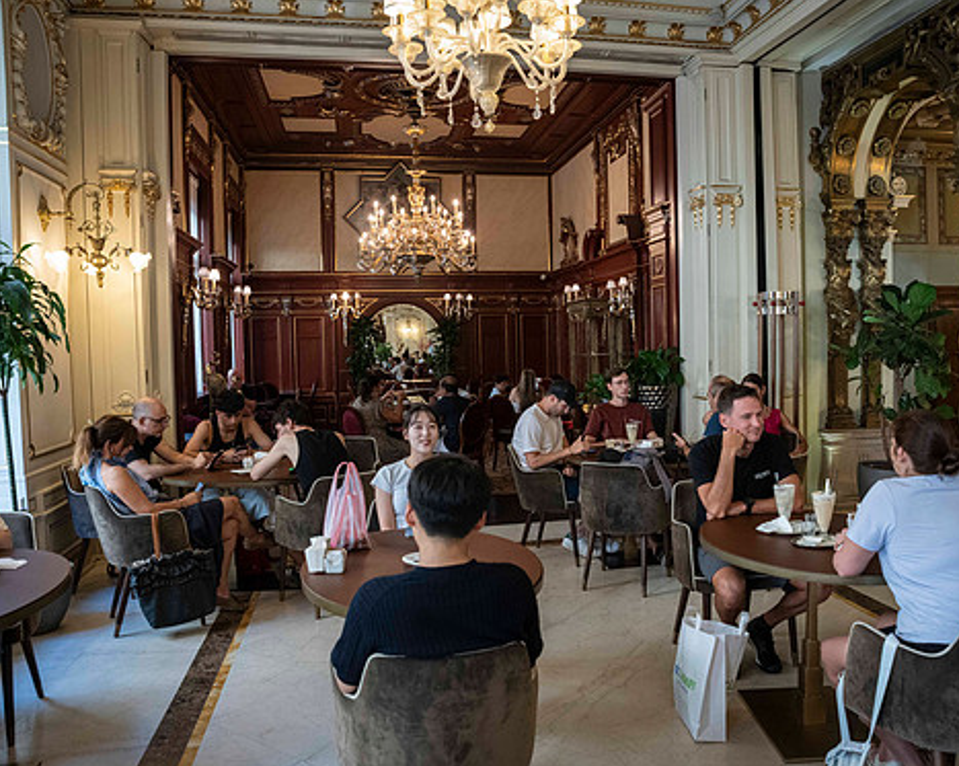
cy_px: 377
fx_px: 794
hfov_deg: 62.1
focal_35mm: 28
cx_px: 530
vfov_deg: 51.5
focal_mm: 24
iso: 2200
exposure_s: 1/50
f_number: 5.6
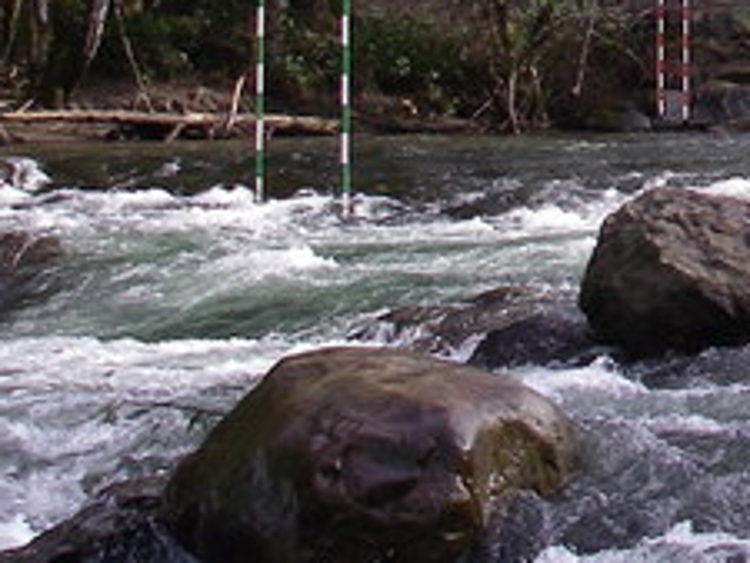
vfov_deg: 10.7
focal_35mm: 135
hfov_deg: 13.7
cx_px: 1137
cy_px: -167
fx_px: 2927
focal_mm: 6.3
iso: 64
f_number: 3.3
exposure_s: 1/320
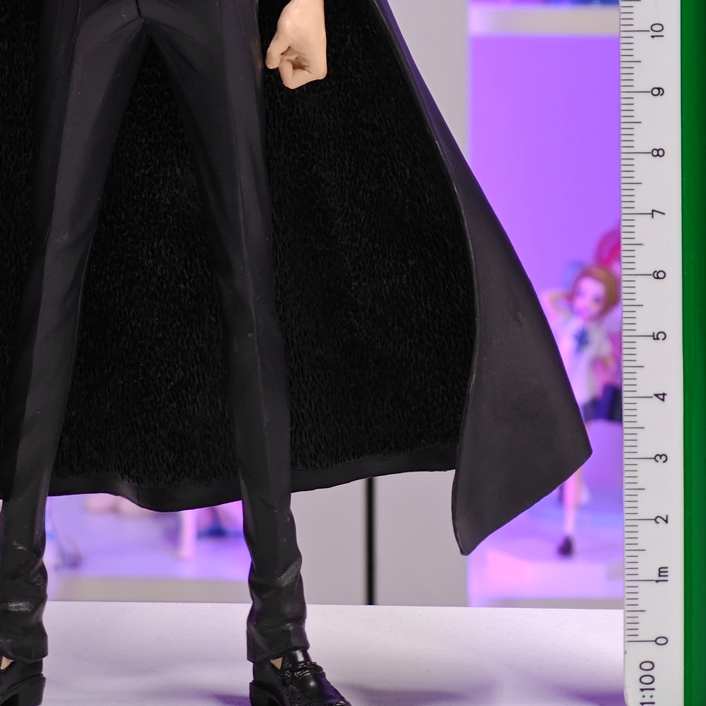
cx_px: 265
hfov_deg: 11.6
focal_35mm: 150
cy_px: 63
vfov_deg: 11.6
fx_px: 3461
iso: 400
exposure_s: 1/14.1
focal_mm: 7.48
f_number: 2.4
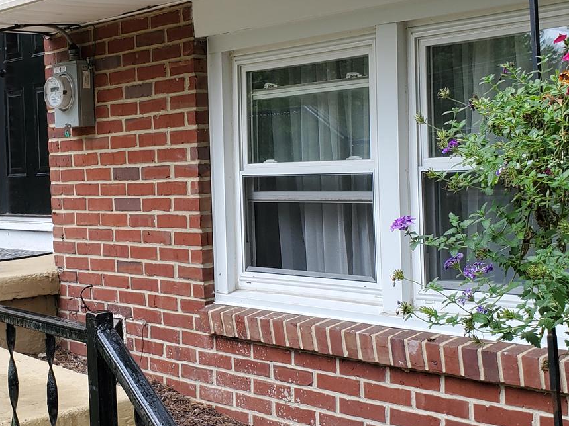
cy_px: 200
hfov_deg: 30.8
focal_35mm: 62
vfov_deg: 23.6
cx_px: 162
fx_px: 1019
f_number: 2.4
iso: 50
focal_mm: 4.3
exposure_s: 1/173
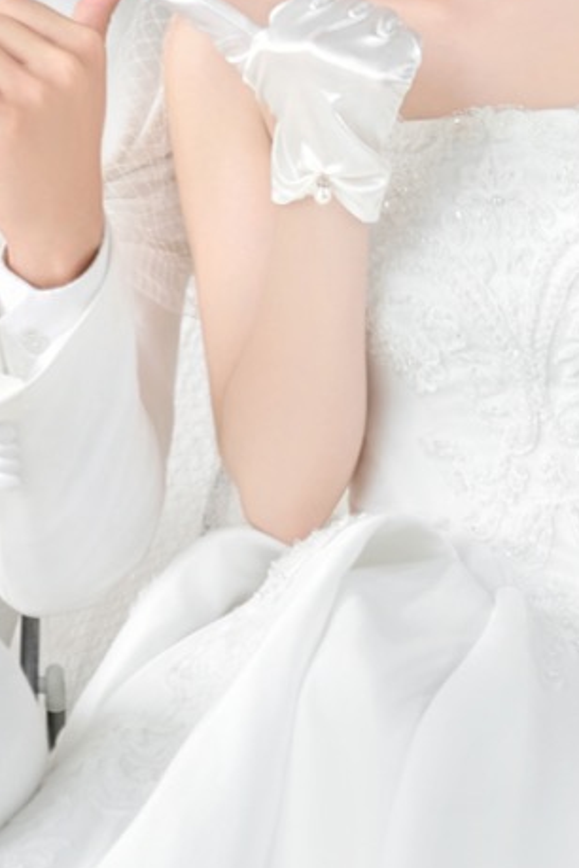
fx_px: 4717
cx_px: 134
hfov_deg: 7.0
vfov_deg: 10.4
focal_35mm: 196
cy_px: -21
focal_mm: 49.9
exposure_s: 1/160
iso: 160
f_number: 3.5
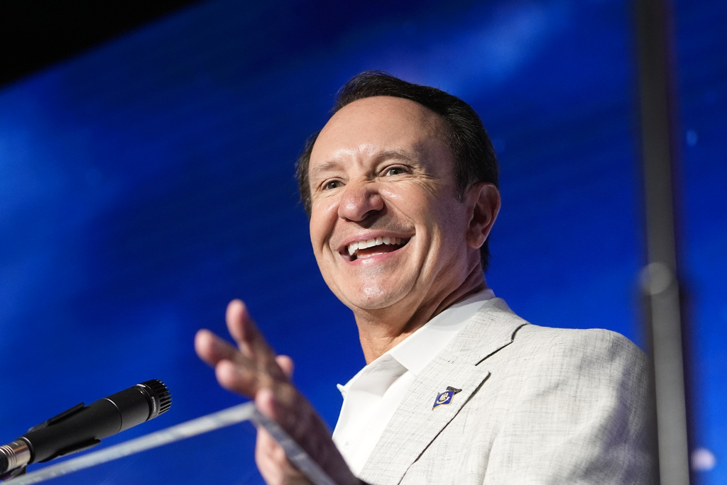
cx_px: 364
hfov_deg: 19.4
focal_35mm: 105
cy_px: 242
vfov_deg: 13.1
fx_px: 2122
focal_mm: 70
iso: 3200
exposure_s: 1/1000
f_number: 2.8
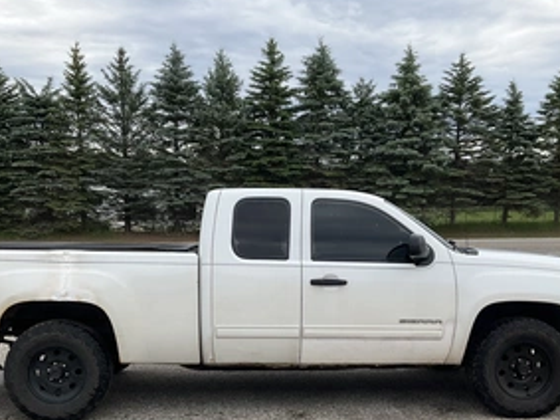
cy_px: 283
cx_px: 253
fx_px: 663
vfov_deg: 34.7
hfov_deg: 45.7
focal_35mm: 41
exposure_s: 1/739
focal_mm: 3
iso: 25
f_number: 1.8
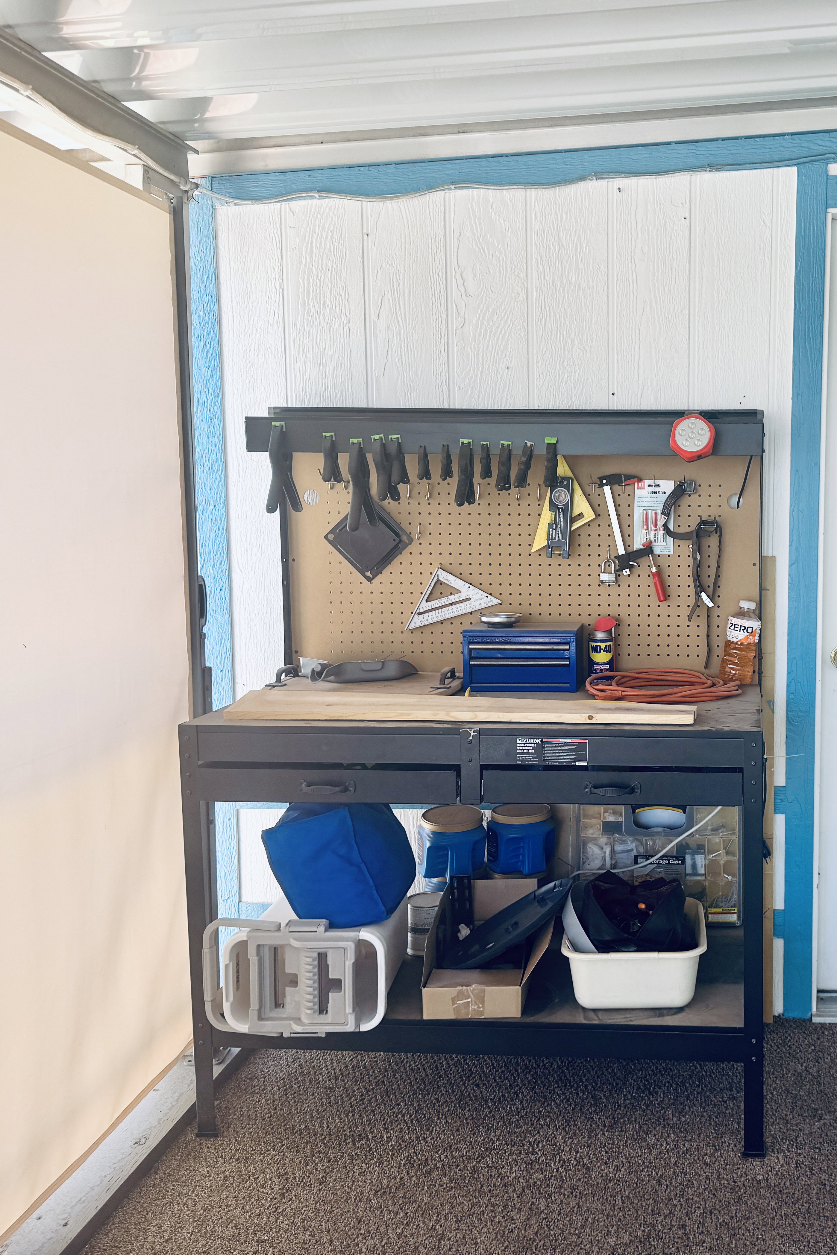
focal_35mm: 34
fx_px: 1186
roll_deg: +0.0
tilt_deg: -6.8
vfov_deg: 55.8
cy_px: 616
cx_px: 683
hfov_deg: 37.3
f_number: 1.78
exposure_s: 1/390
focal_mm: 6.76
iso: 80
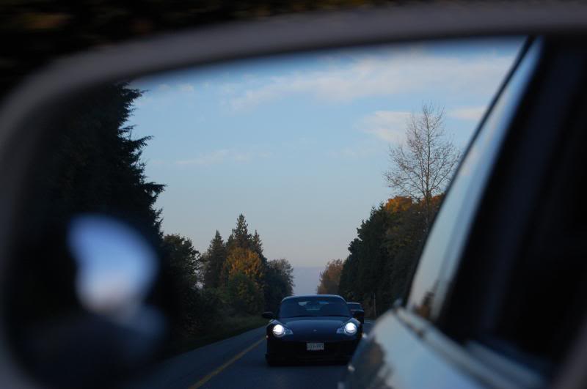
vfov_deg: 16.5
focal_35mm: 82
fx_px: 1343
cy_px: 194
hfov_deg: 24.7
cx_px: 294
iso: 280
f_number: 5.6
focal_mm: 55
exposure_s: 1/125
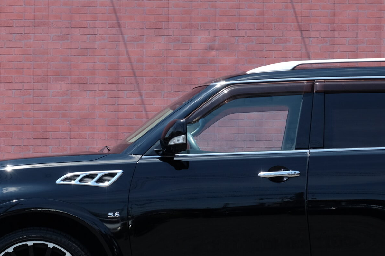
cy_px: 180
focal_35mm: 137
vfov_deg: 10.0
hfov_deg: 14.9
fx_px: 1465
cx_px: 279
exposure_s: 1/400
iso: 200
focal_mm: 42.5
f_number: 6.4
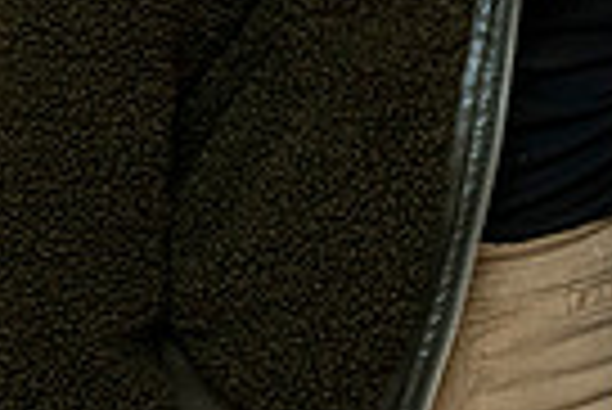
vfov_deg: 4.2
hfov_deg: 6.2
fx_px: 5514
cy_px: -466
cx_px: 1049
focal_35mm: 324
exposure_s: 1/160
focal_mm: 58
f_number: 3.5
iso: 400
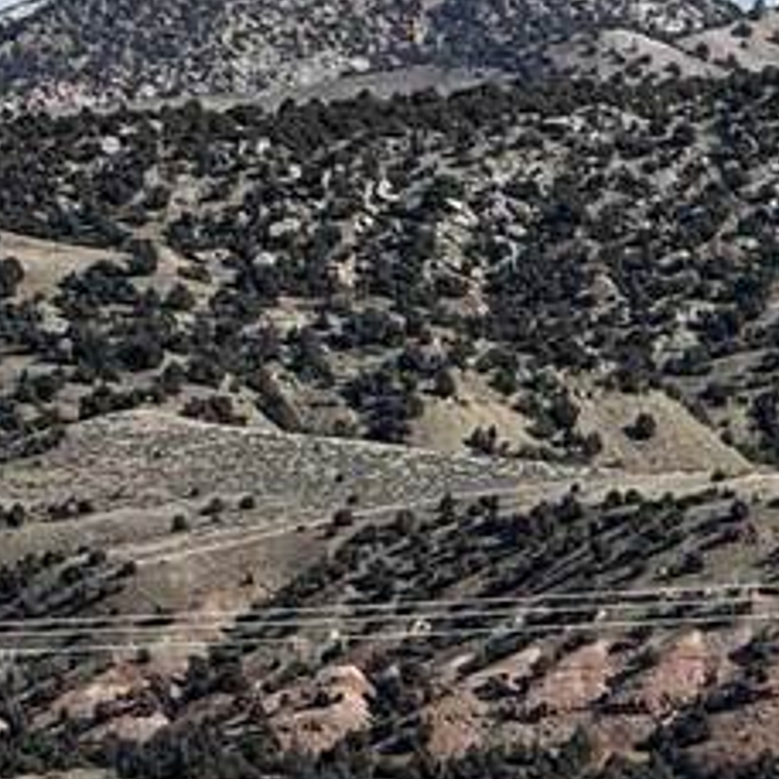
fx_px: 15174
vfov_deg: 2.9
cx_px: 1828
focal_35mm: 596
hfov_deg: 2.9
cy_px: 478
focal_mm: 15.66
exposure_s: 1/2358
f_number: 2.8
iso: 50
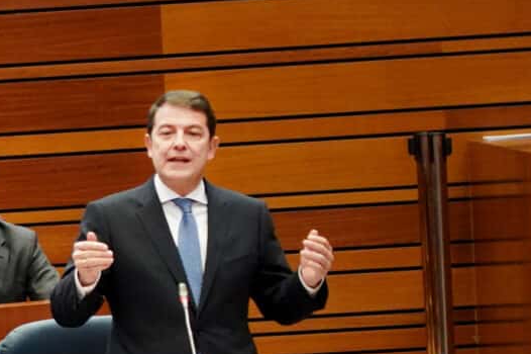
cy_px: 686
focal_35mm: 370
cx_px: -462
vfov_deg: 3.7
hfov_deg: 5.5
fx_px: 5454
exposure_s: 1/320
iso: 6400
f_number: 4
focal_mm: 95
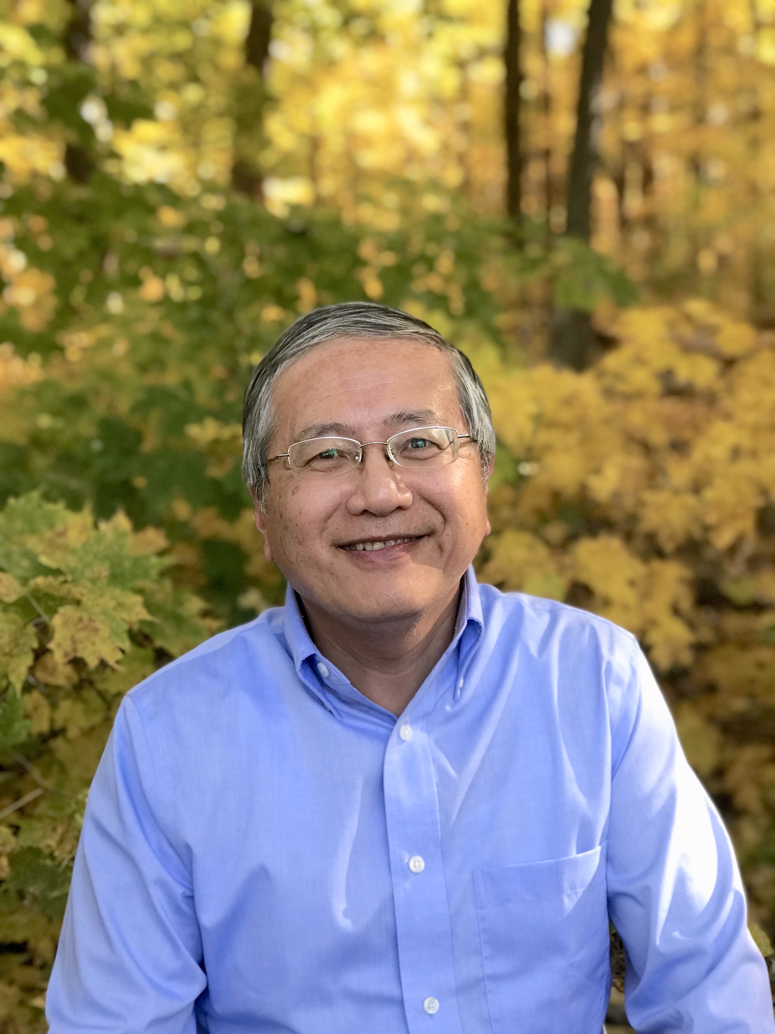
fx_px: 1702
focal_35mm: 57
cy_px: 517
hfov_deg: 25.7
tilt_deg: -1.0
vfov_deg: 33.8
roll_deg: +1.7
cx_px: 388
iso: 125
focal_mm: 6.6
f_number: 2.8
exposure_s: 1/120
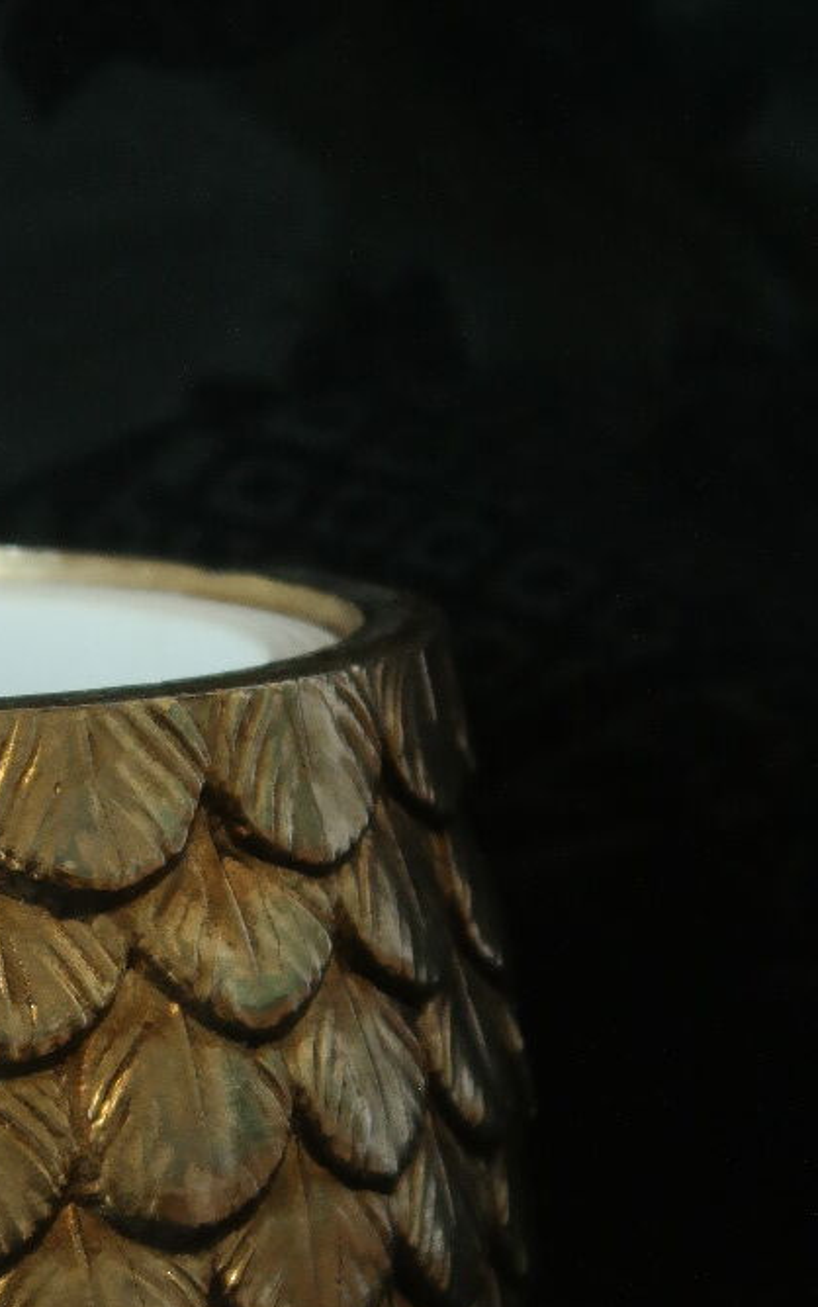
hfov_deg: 6.4
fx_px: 7235
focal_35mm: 203
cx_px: -307
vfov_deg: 10.2
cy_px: 1346
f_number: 5.6
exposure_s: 1/30
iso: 800
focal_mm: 50
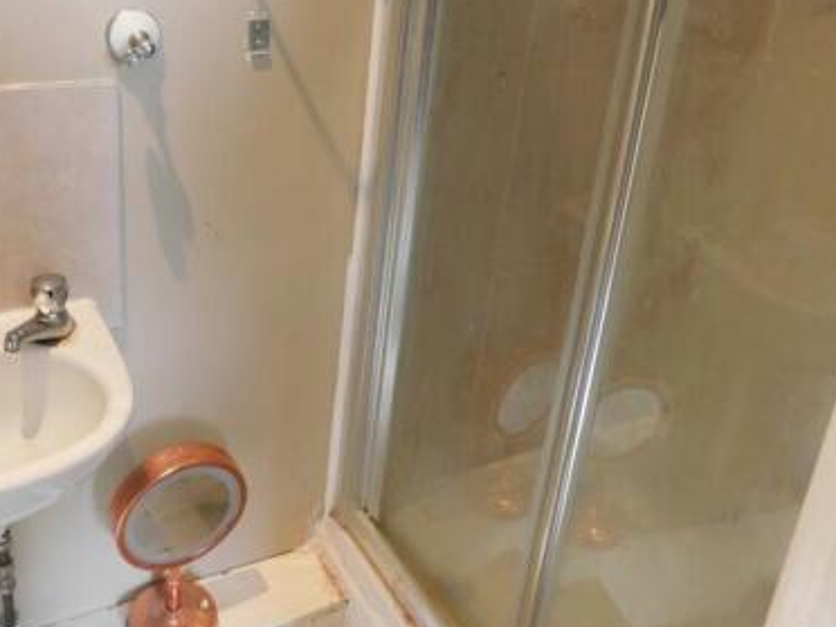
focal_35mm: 36
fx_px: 869
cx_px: 280
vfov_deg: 38.6
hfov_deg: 50.4
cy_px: 156
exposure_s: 1/20
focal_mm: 4
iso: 400
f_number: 3
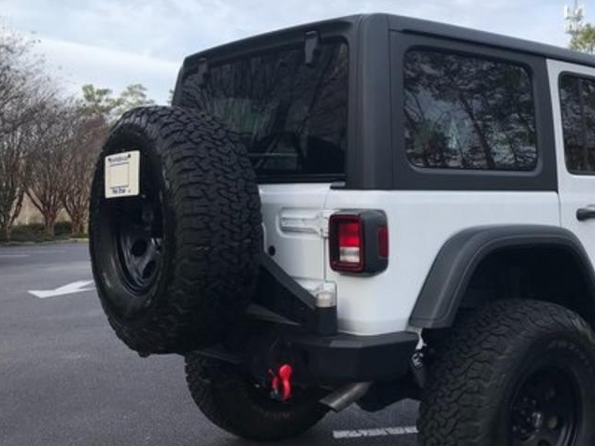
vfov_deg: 32.1
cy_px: 255
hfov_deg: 40.6
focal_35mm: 45
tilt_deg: -2.3
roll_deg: -1.5
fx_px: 774
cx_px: 460
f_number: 1.8
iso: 20
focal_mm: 3.99
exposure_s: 1/1168
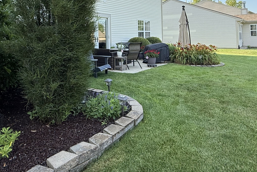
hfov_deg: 63.2
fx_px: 207
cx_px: 104
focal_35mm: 29
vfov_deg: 42.4
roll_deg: +1.1
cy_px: 28
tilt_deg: +3.7
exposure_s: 1/390
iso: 50
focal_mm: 2.22
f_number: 2.2
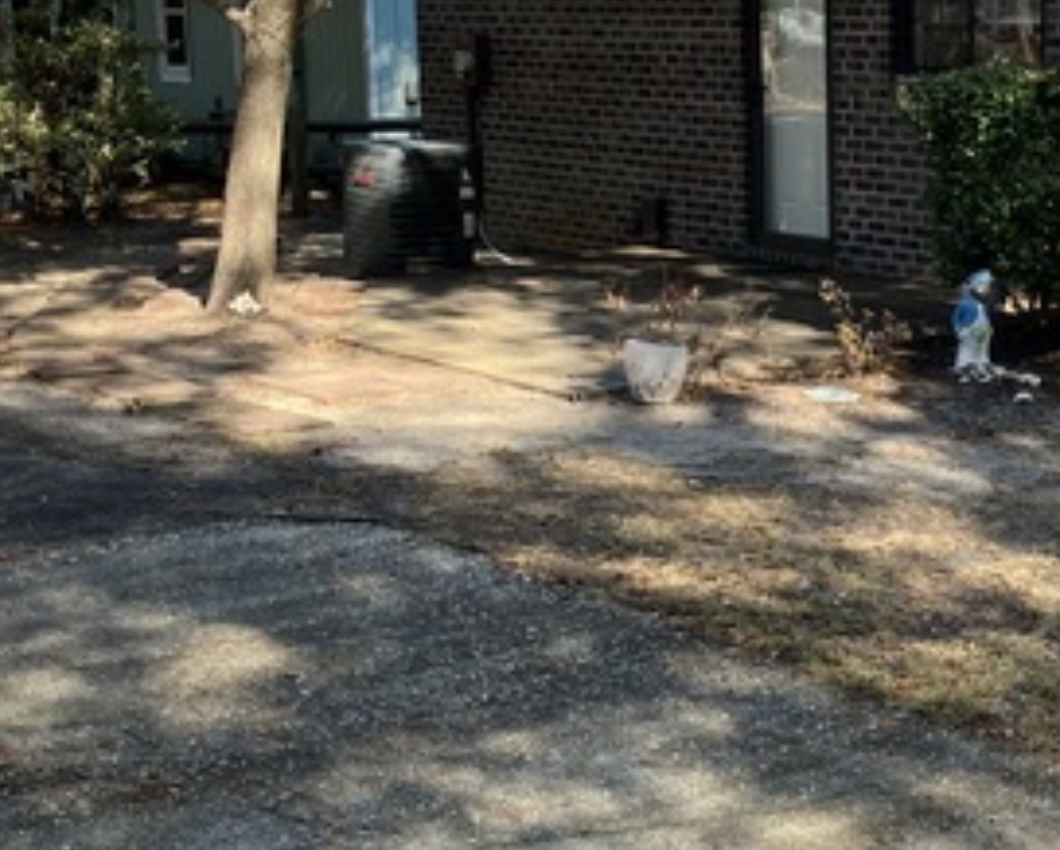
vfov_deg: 22.7
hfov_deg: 27.6
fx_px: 2103
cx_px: 879
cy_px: 269
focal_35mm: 67
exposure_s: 1/214
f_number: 1.8
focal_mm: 3.99
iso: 25
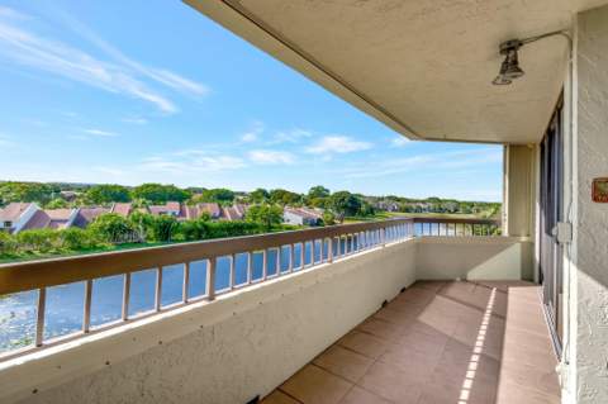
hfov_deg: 100.4
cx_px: 304
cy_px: 202
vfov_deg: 77.2
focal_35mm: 15
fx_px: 253
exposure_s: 1/640
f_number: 8
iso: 1000
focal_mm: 10
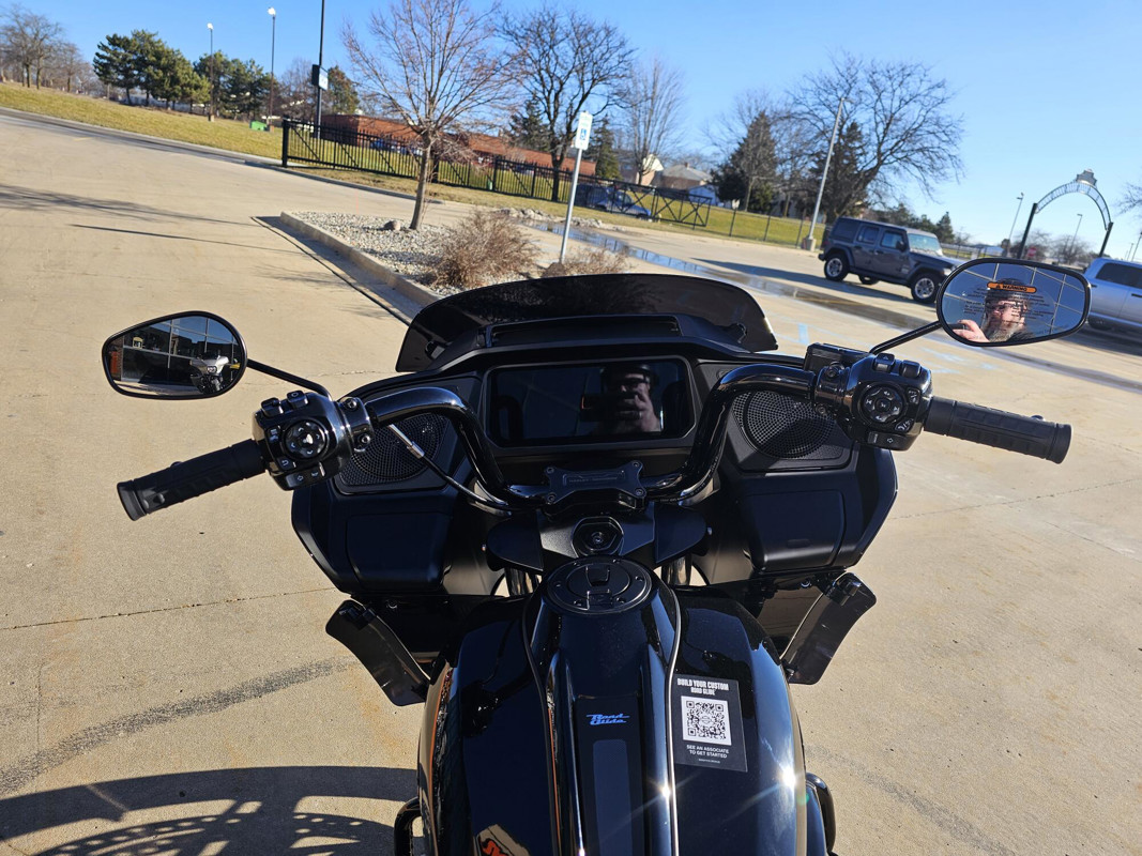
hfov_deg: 73.9
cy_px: 428
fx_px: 759
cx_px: 571
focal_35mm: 23
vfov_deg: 58.9
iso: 10
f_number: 1.7
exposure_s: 1/378
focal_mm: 6.3
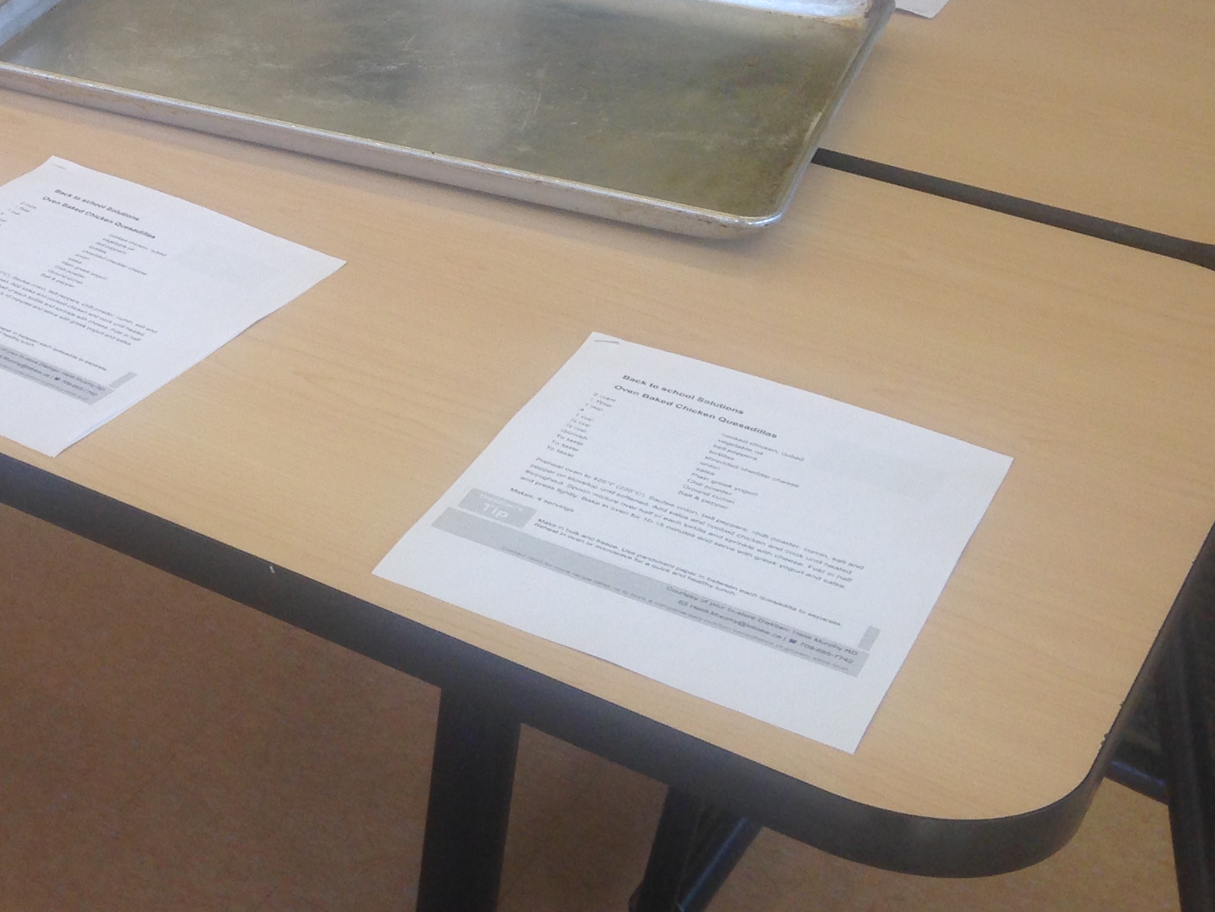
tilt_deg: -22.9
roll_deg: +0.6
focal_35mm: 72
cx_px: 19
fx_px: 2527
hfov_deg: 25.8
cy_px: 129
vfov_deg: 20.1
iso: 50
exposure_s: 1/120
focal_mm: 4.12
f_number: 2.4
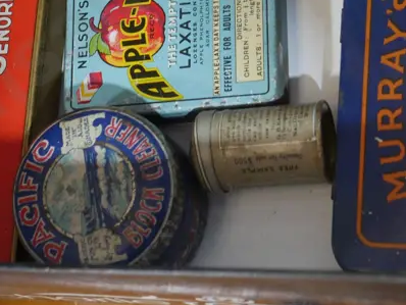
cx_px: 122
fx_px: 1267
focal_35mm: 108
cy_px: -4
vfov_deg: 13.5
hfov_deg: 18.1
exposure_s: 1/60
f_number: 4.6
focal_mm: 21
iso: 800
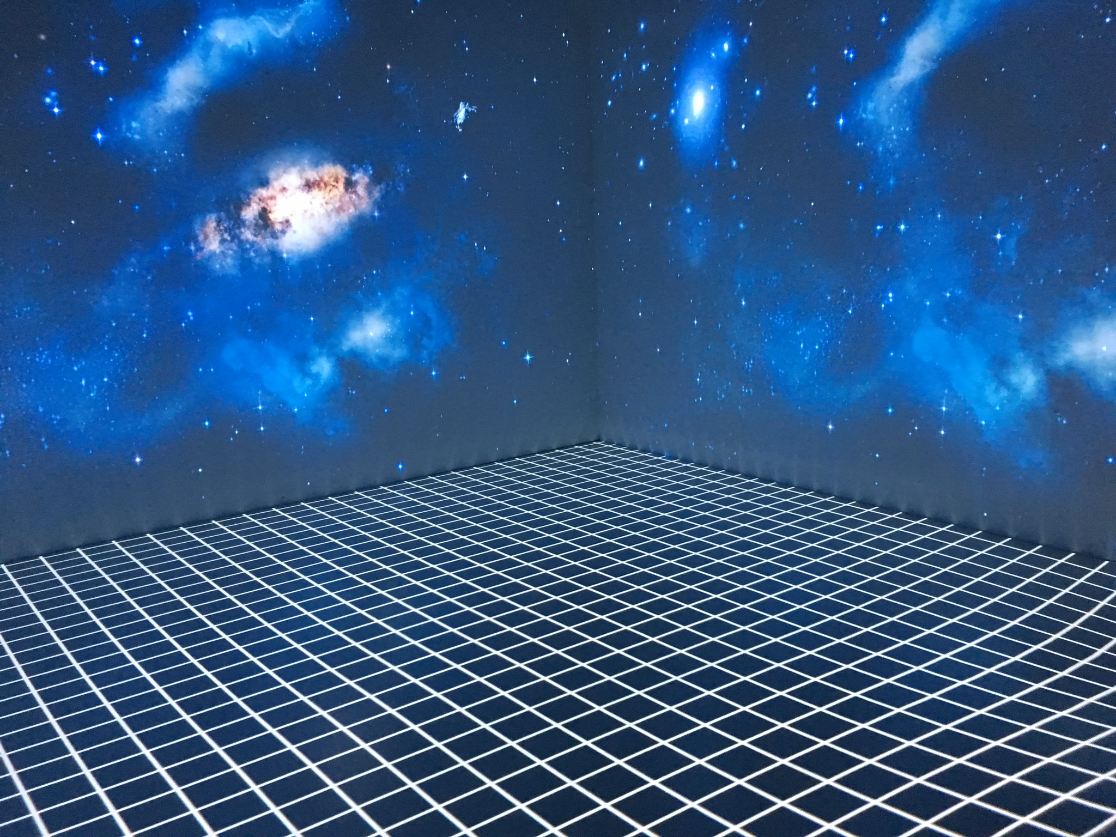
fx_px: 935
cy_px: 418
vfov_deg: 48.2
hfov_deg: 61.7
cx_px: 558
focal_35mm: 29
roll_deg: +2.6
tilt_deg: -11.8
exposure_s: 1/20
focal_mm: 4.15
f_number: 2.2
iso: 200
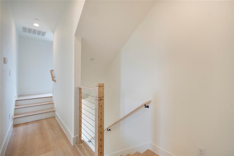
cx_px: 117
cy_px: 78
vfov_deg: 77.3
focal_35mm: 15
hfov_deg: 100.4
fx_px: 97
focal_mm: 10
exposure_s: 1/25
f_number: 8
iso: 100
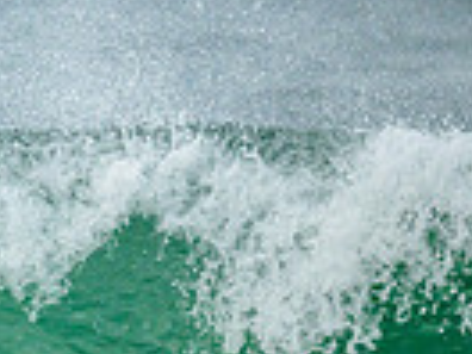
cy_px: 399
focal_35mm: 3384
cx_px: -465
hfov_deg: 0.6
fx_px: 46142
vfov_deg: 0.4
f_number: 6.3
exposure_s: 1/2000
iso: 640
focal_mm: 800
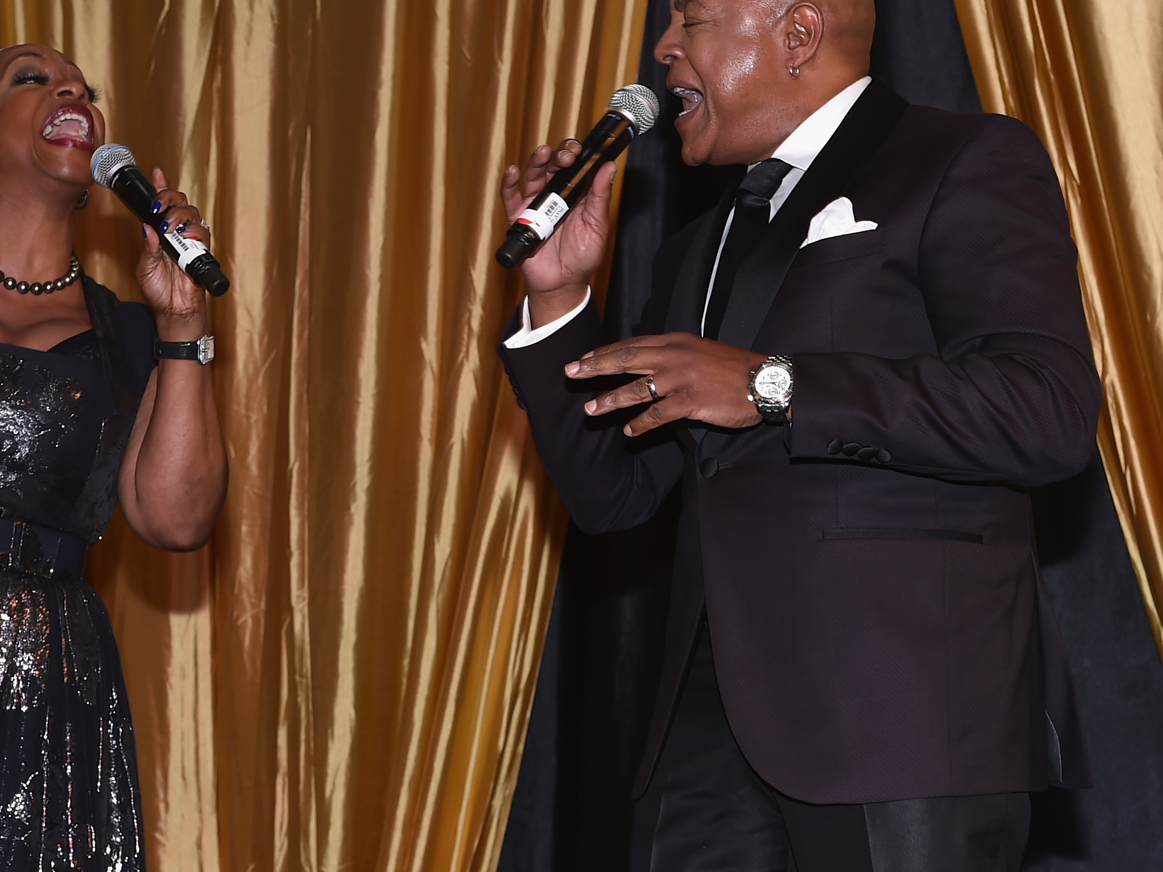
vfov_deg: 16.8
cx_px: 313
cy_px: 491
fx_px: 2956
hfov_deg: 22.1
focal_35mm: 88
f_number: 5.6
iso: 500
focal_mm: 52
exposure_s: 1/60
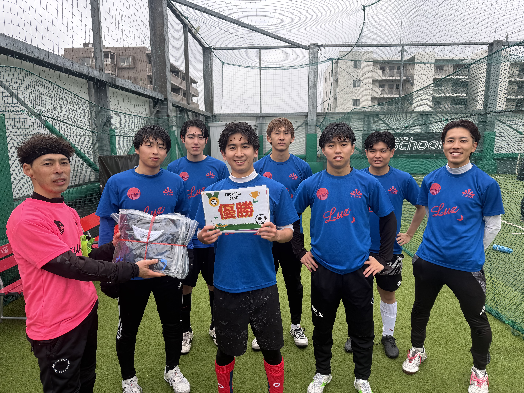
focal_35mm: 24
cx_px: 262
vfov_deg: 56.8
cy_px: 196
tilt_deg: -9.1
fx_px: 363
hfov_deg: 71.6
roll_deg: +0.5
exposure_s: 1/788
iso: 80
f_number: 1.78
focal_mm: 6.76
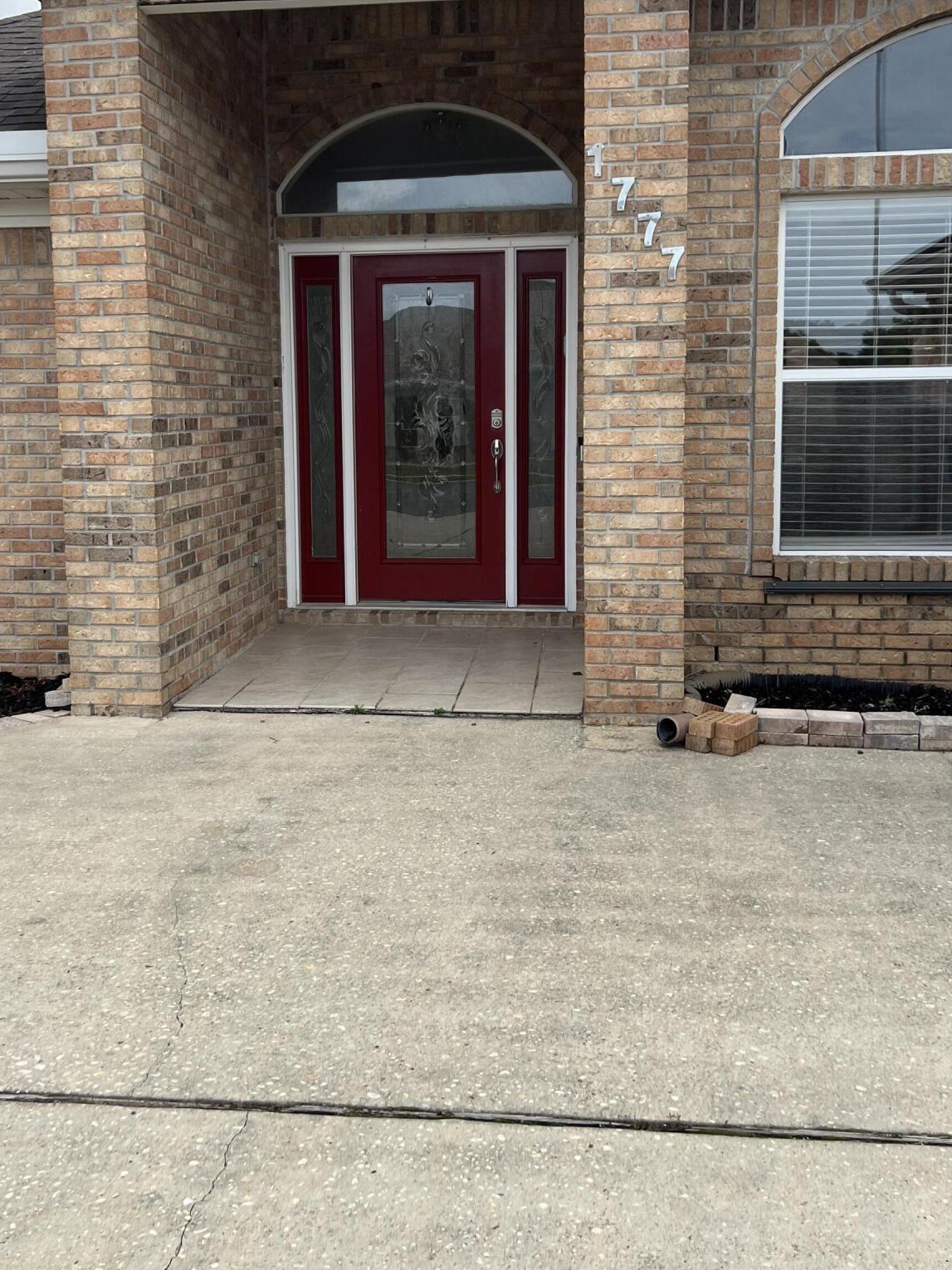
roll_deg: -0.1
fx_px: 1247
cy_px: 516
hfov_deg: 41.8
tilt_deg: -2.8
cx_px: 432
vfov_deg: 53.6
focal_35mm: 34
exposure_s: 1/2404
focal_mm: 5.7
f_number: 1.5
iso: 50
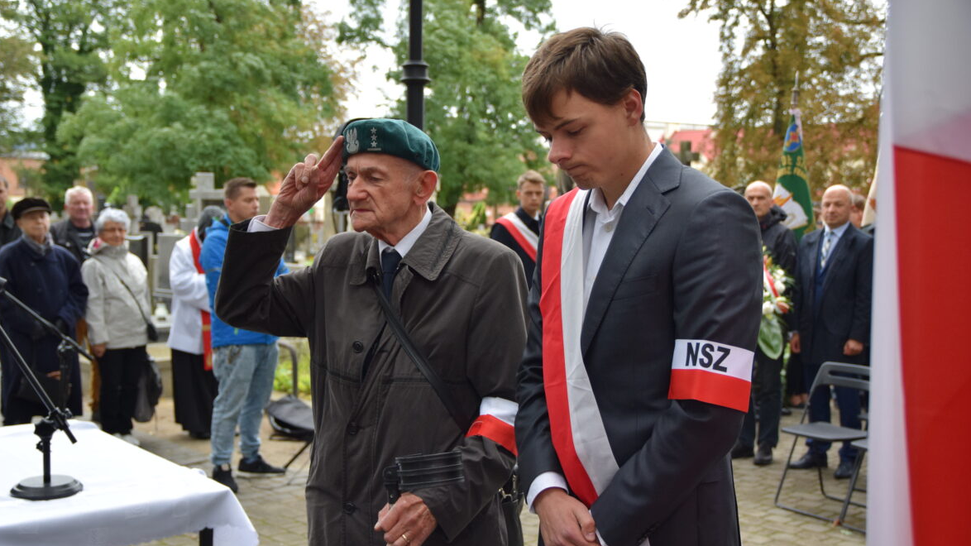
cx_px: 489
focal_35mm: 45
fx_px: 1158
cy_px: 284
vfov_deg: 26.5
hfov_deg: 45.5
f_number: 4
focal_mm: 28
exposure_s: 1/1000
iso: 720
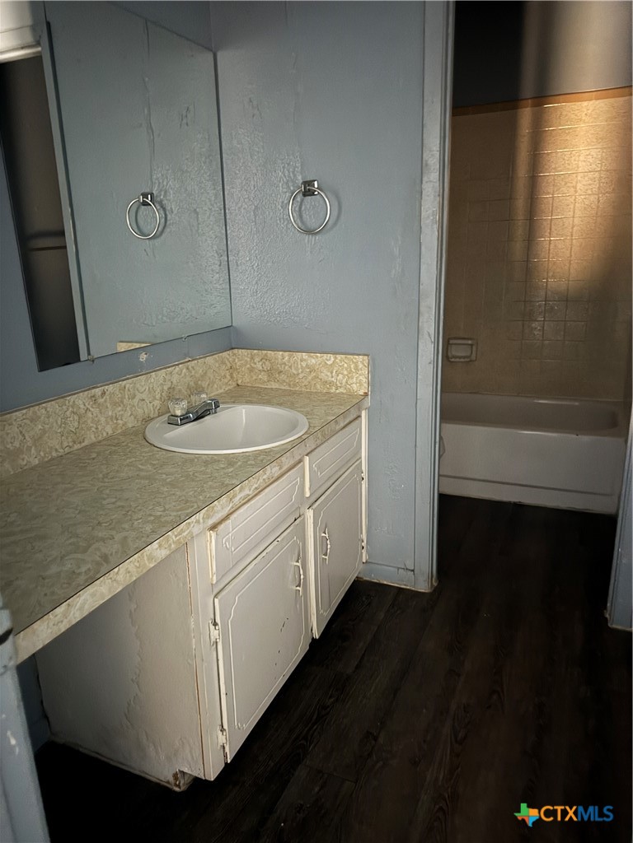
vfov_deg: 71.6
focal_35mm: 24
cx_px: 316
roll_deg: +2.5
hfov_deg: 56.8
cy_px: 422
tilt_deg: -16.1
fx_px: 585
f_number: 1.78
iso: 2000
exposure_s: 1/5
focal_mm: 6.76
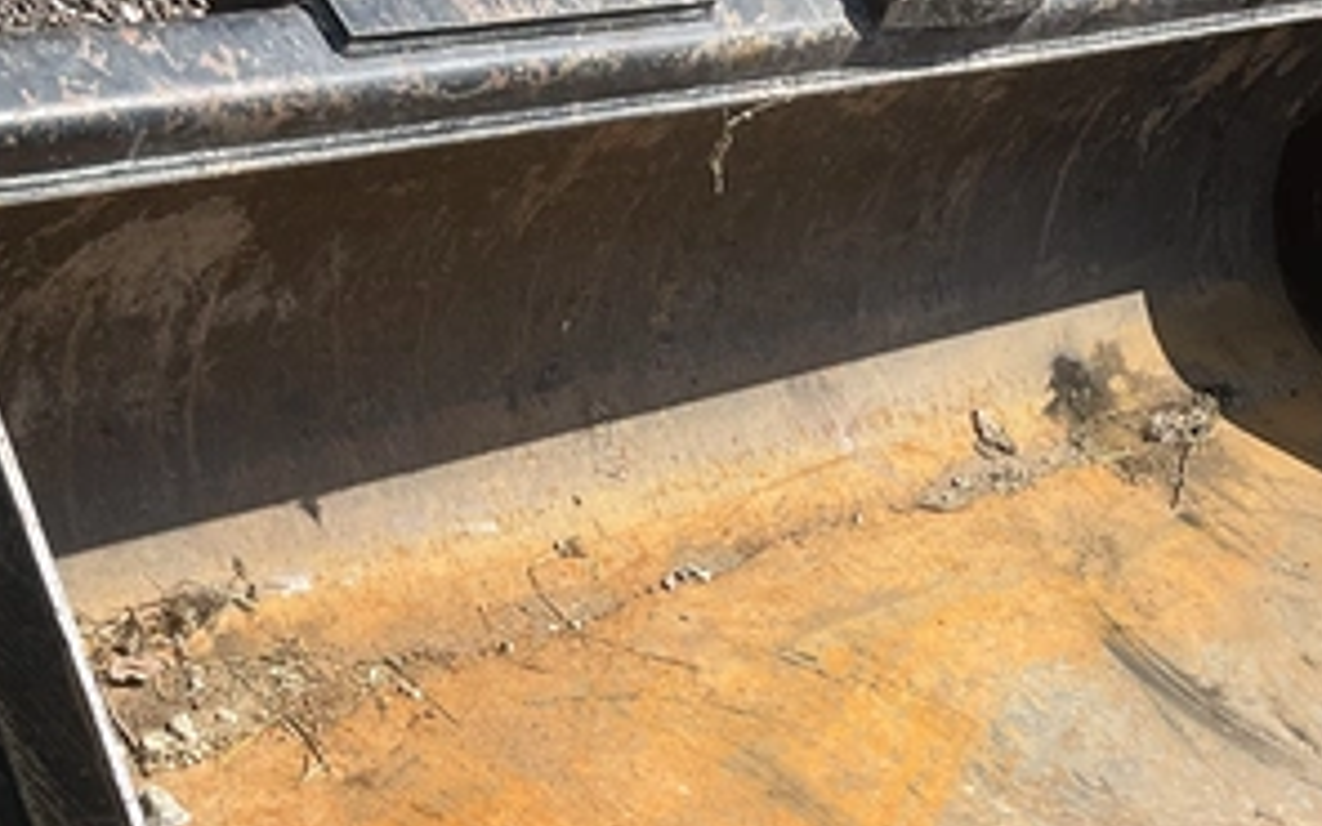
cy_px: 824
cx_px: 893
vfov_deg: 16.4
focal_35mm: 78
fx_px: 2810
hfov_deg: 26.3
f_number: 1.8
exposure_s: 1/1377
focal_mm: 3
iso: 25
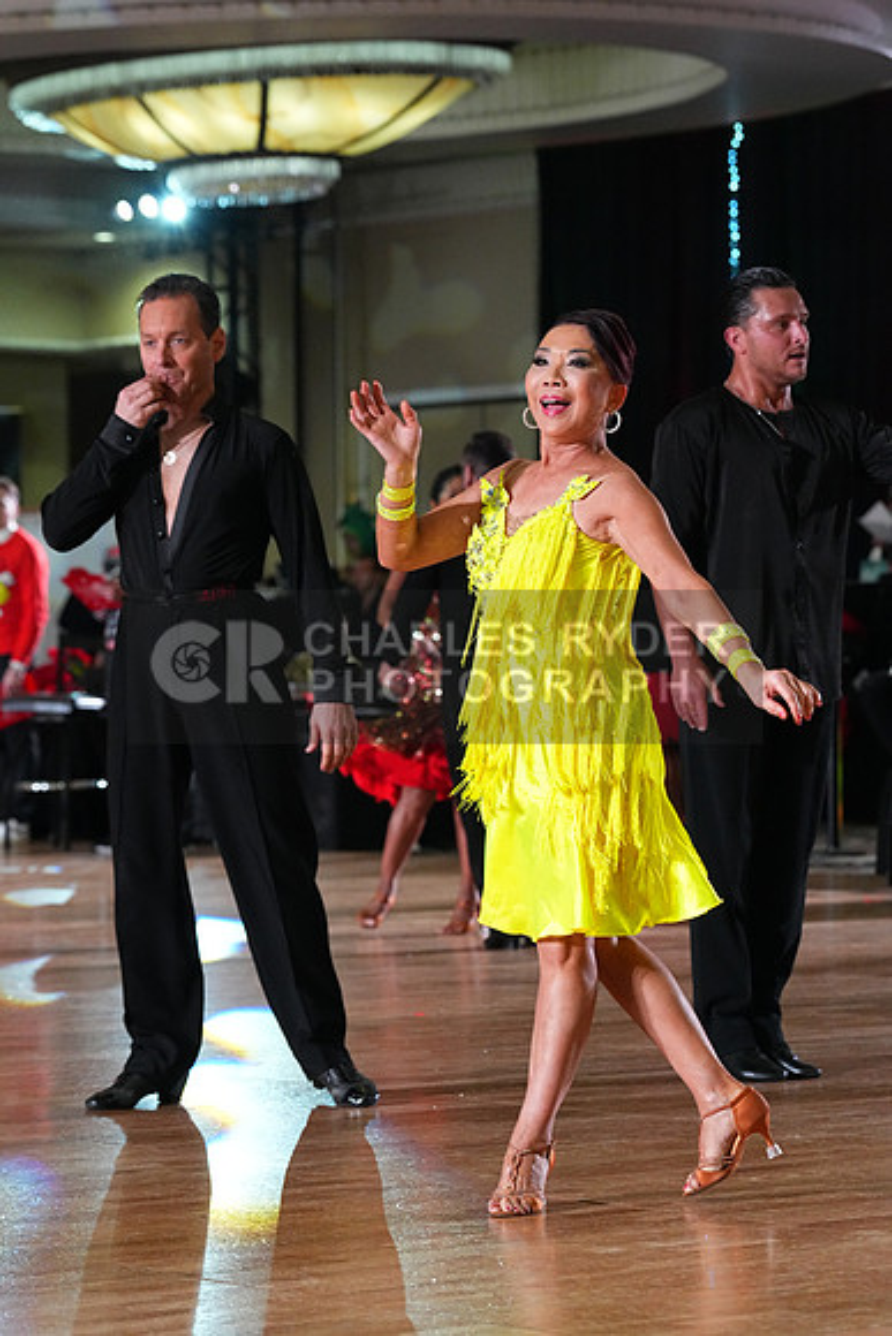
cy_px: 668
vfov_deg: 15.9
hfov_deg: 10.6
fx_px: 4791
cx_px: 446
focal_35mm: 129
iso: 8000
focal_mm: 129
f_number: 5.6
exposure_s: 1/400
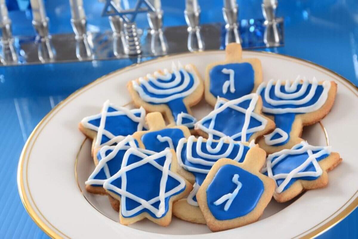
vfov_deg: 12.2
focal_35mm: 112
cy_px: 120
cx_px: 179
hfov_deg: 18.2
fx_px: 1119
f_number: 11
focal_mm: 75
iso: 100
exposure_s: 1/200
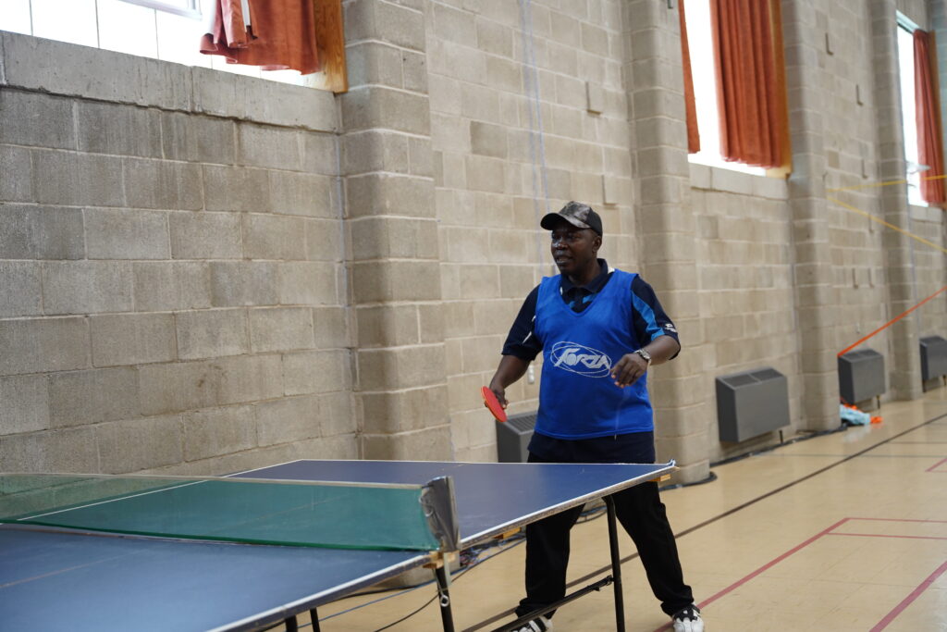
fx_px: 1155
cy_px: 316
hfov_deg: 44.6
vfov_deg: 30.6
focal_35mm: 44
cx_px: 474
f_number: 2.8
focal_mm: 43.9
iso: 1600
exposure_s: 1/160
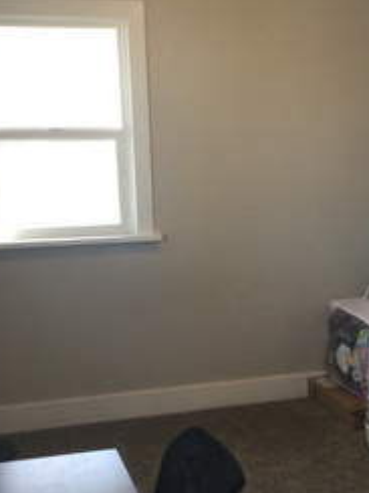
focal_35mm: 61
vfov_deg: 31.5
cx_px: 266
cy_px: 315
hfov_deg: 23.8
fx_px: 867
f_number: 2.4
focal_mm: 3.3
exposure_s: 1/30
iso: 64
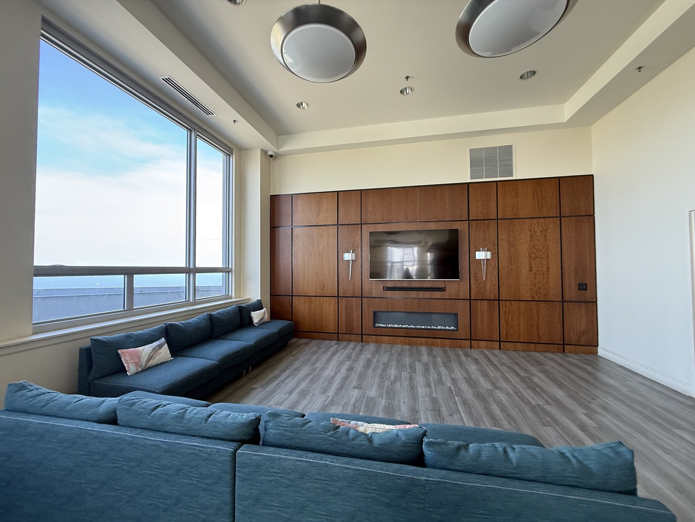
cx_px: 348
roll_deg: +2.8
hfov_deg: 102.1
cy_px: 261
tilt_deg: -3.3
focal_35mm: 14
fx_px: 281
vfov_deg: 85.7
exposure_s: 1/99
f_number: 2.2
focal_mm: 2.22
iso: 125
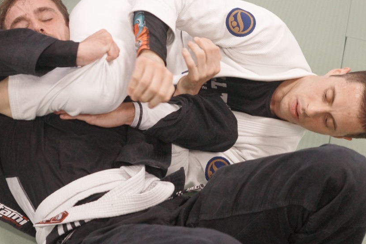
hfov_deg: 29.6
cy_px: 96
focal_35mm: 68
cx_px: 139
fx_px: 691
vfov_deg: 20.0
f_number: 2.8
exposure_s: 1/250
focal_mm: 26
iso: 2500
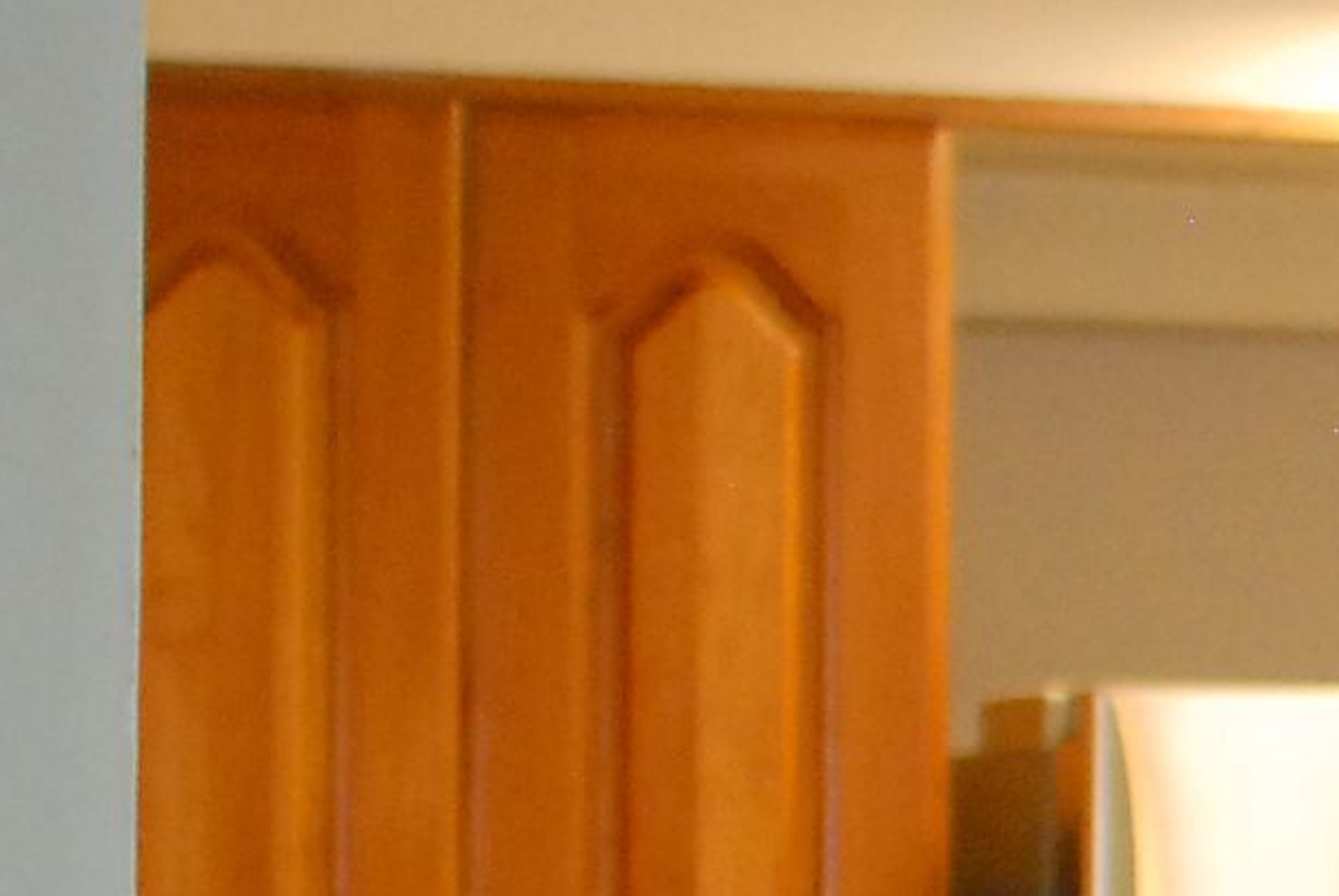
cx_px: 3498
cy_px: 1914
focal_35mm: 331
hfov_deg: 5.9
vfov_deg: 4.1
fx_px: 12332
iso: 800
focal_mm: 35
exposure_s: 1/80
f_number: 2.5
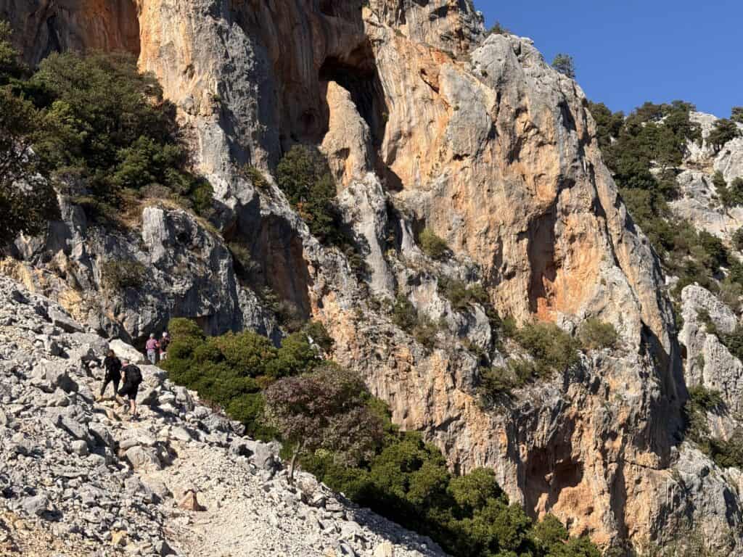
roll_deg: +4.2
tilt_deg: +12.4
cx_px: 372
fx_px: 1030
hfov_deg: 39.7
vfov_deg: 30.3
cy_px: 278
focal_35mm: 48
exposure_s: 1/5208
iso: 80
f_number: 1.78
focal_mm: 6.76
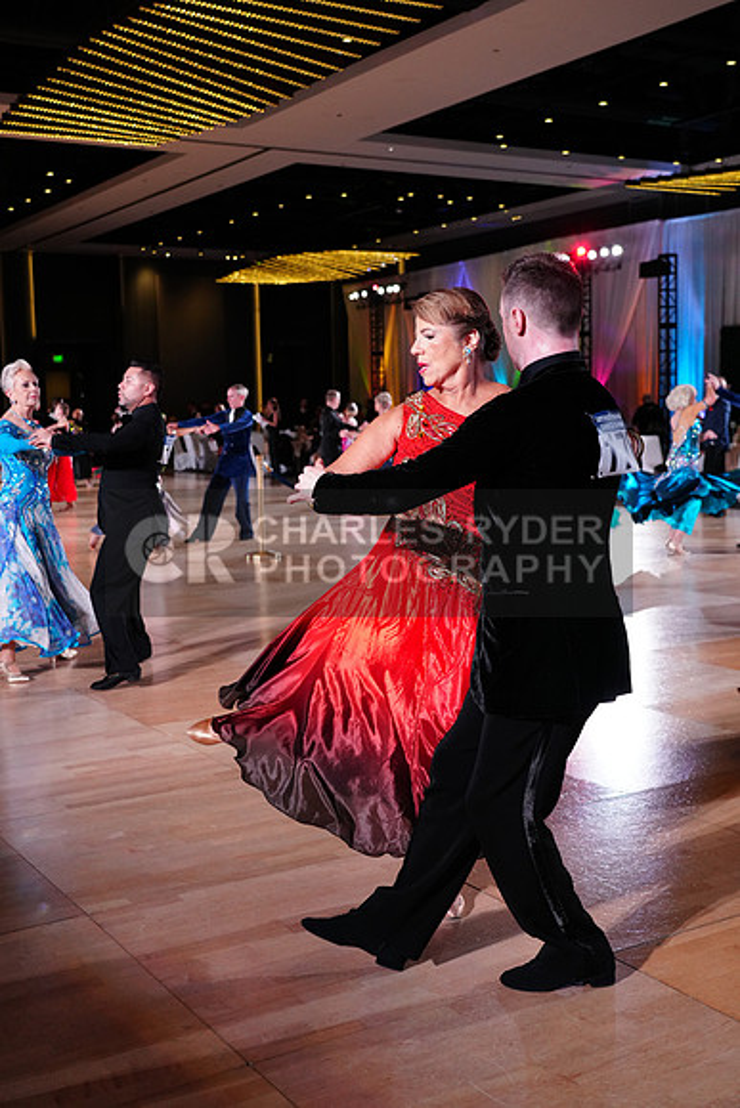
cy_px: 554
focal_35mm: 40
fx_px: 1233
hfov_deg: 33.4
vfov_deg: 48.4
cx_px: 370
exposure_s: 1/320
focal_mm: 40
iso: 2500
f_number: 4
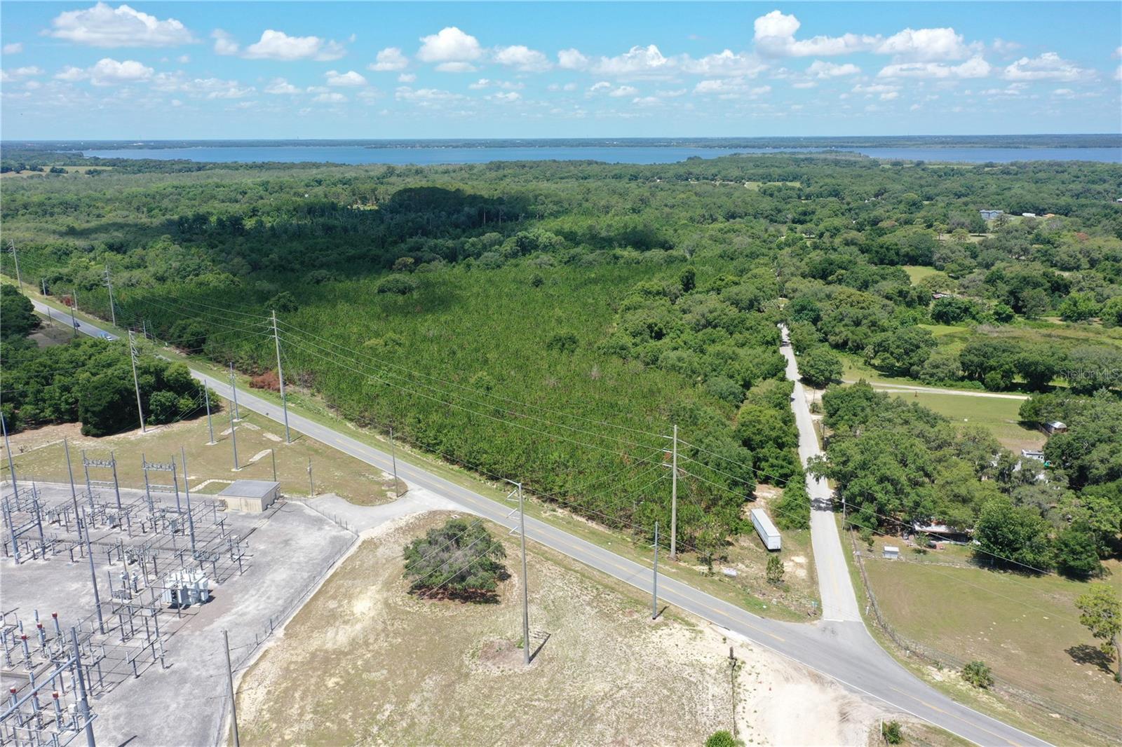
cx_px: 561
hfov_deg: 65.5
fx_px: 872
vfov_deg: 46.4
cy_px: 374
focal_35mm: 28
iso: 100
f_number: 5.6
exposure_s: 1/400
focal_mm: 10.26
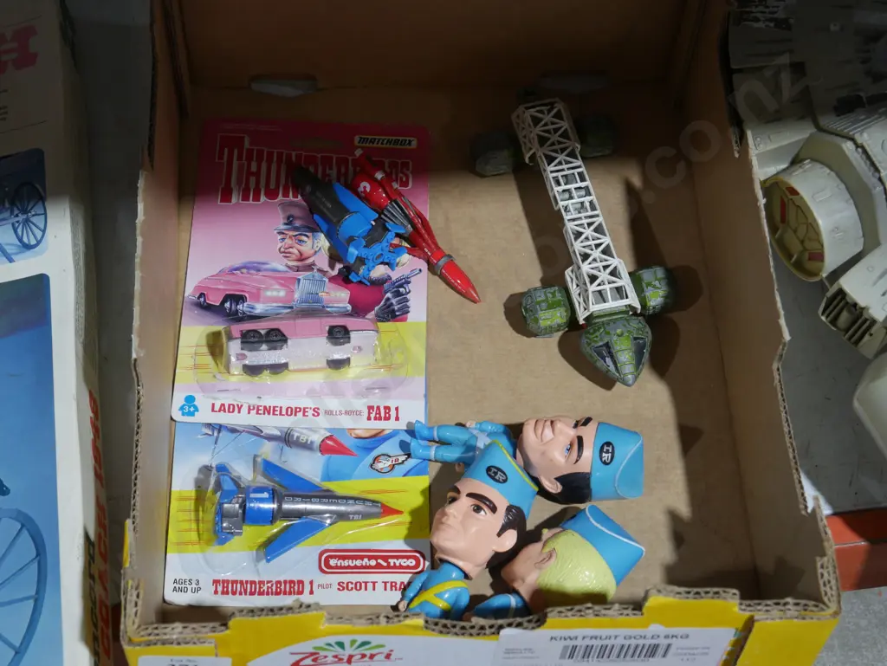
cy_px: 333
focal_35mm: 66
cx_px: 444
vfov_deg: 22.3
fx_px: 1692
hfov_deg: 29.4
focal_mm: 33
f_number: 5.4
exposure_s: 1/80
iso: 800
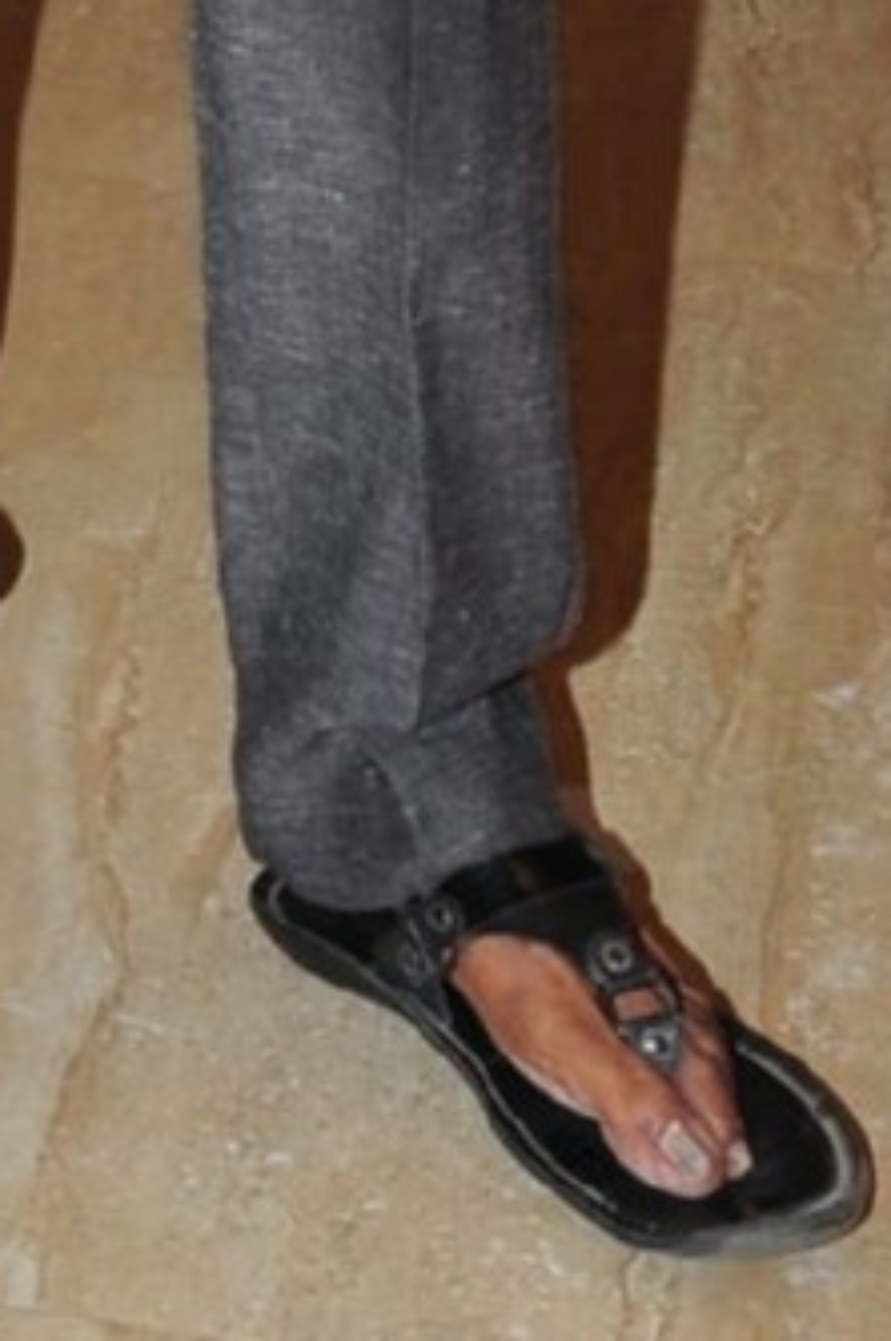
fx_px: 7551
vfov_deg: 9.3
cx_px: -1068
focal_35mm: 203
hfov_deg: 6.5
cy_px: -1580
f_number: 8
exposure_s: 1/125
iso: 400
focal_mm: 30
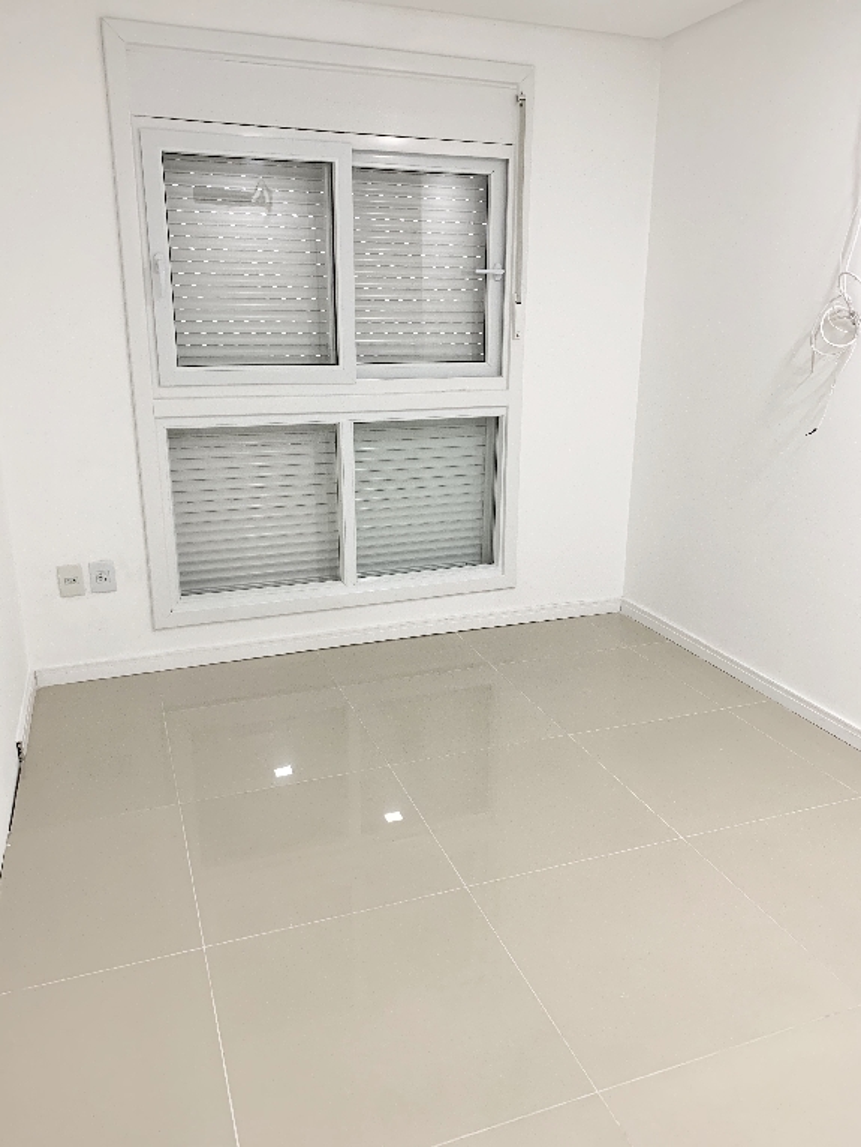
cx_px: 430
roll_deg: -1.1
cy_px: 574
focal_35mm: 26
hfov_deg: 53.1
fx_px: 862
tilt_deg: -16.4
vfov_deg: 67.3
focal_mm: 4.25
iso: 160
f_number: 1.8
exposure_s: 1/60
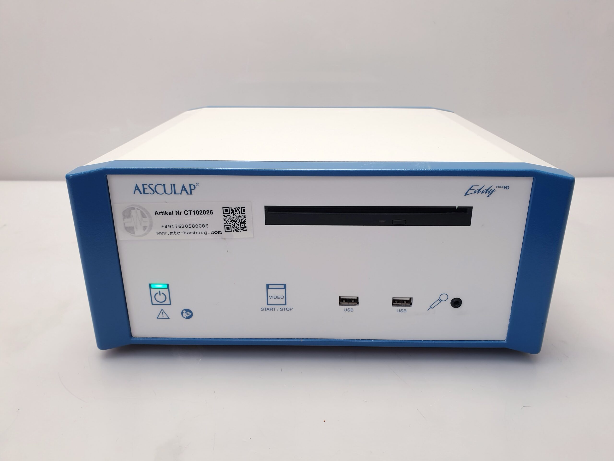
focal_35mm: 26
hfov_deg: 67.3
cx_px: 307
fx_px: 461
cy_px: 230
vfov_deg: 53.1
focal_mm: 4.3
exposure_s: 1/50
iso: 64
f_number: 2.4
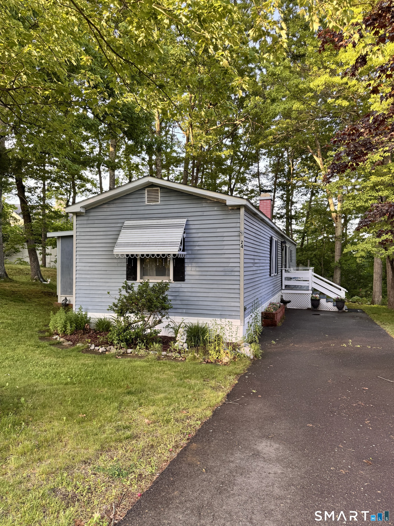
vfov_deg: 71.6
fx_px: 364
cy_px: 263
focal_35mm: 24
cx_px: 197
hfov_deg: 56.8
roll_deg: +0.5
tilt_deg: +0.0
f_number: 1.78
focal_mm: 6.76
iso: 80
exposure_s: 1/121
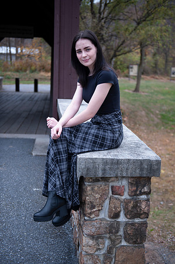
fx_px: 329
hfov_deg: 29.8
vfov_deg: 43.6
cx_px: 88
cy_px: 132
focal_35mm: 45
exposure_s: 1/400
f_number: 2.8
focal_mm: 45
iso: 100
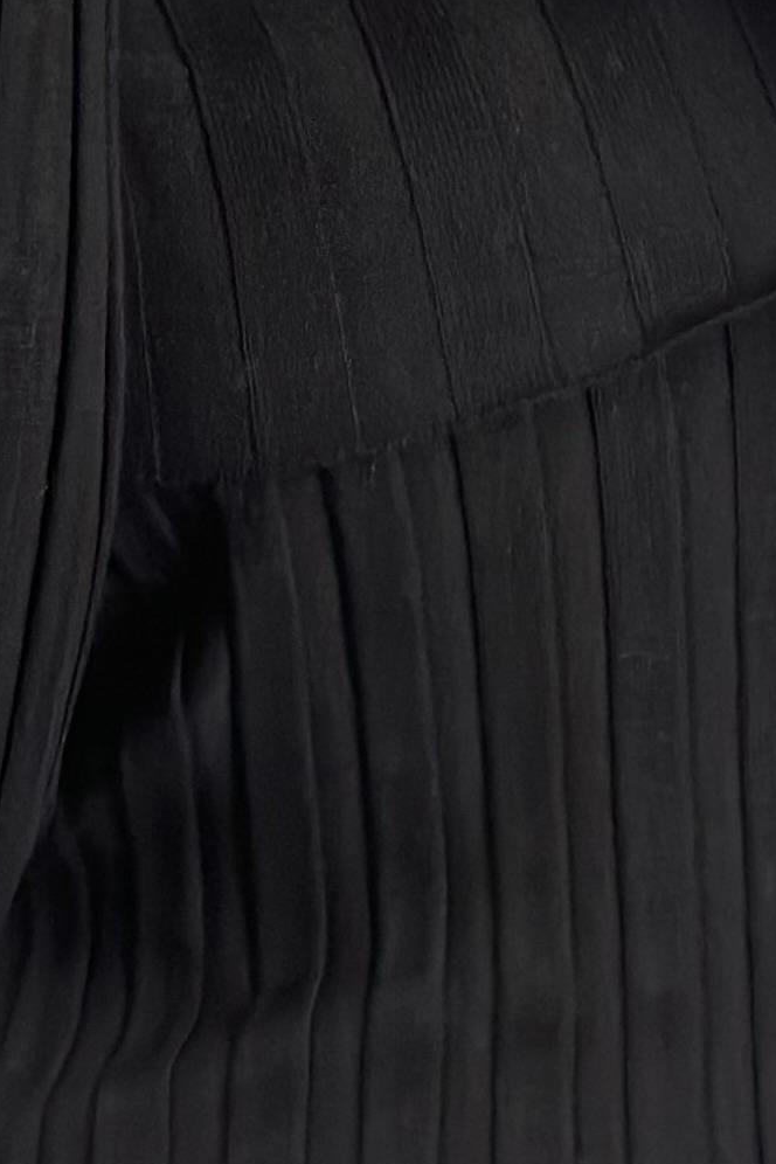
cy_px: -361
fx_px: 6531
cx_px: 273
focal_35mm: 202
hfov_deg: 6.8
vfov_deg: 10.0
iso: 200
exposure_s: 1/100
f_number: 1.78
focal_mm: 6.86
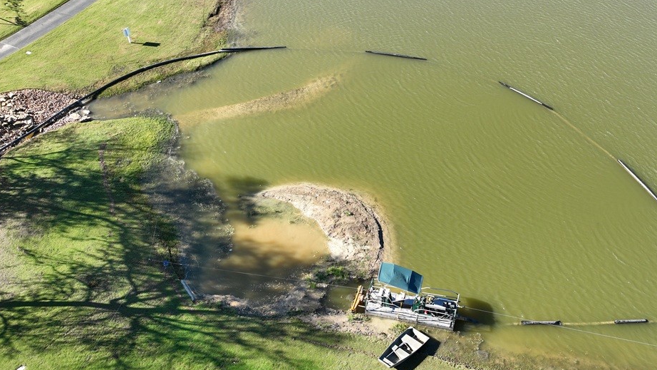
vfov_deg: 34.3
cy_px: 255
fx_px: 592
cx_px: 395
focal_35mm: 34
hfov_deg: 57.6
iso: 100
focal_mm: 12.29
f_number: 2.8
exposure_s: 1/500
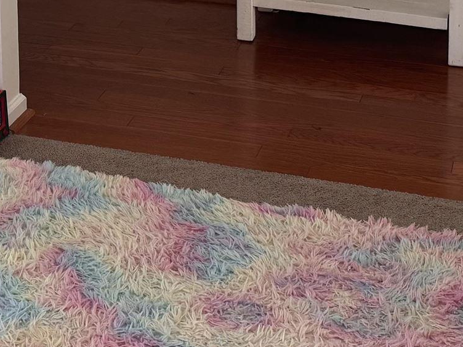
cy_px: -227
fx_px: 1311
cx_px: 111
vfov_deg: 13.8
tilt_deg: -9.5
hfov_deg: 19.9
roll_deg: +0.6
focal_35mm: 98
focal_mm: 6.76
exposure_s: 1/120
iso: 200
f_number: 1.78
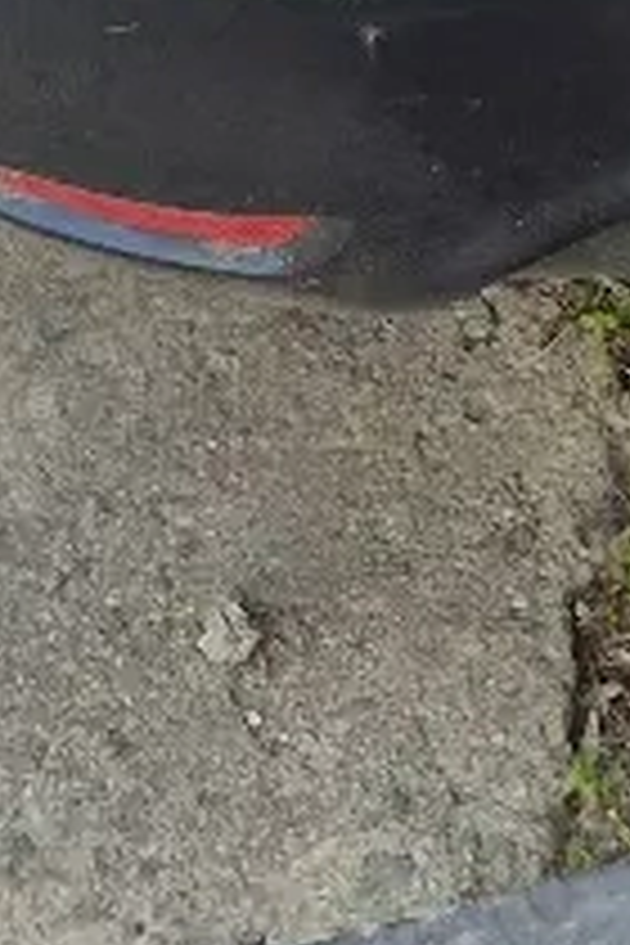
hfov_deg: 8.7
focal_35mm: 152
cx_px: 1130
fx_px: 3990
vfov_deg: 10.9
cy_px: -1478
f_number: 1.8
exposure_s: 1/714
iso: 25
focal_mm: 5.4
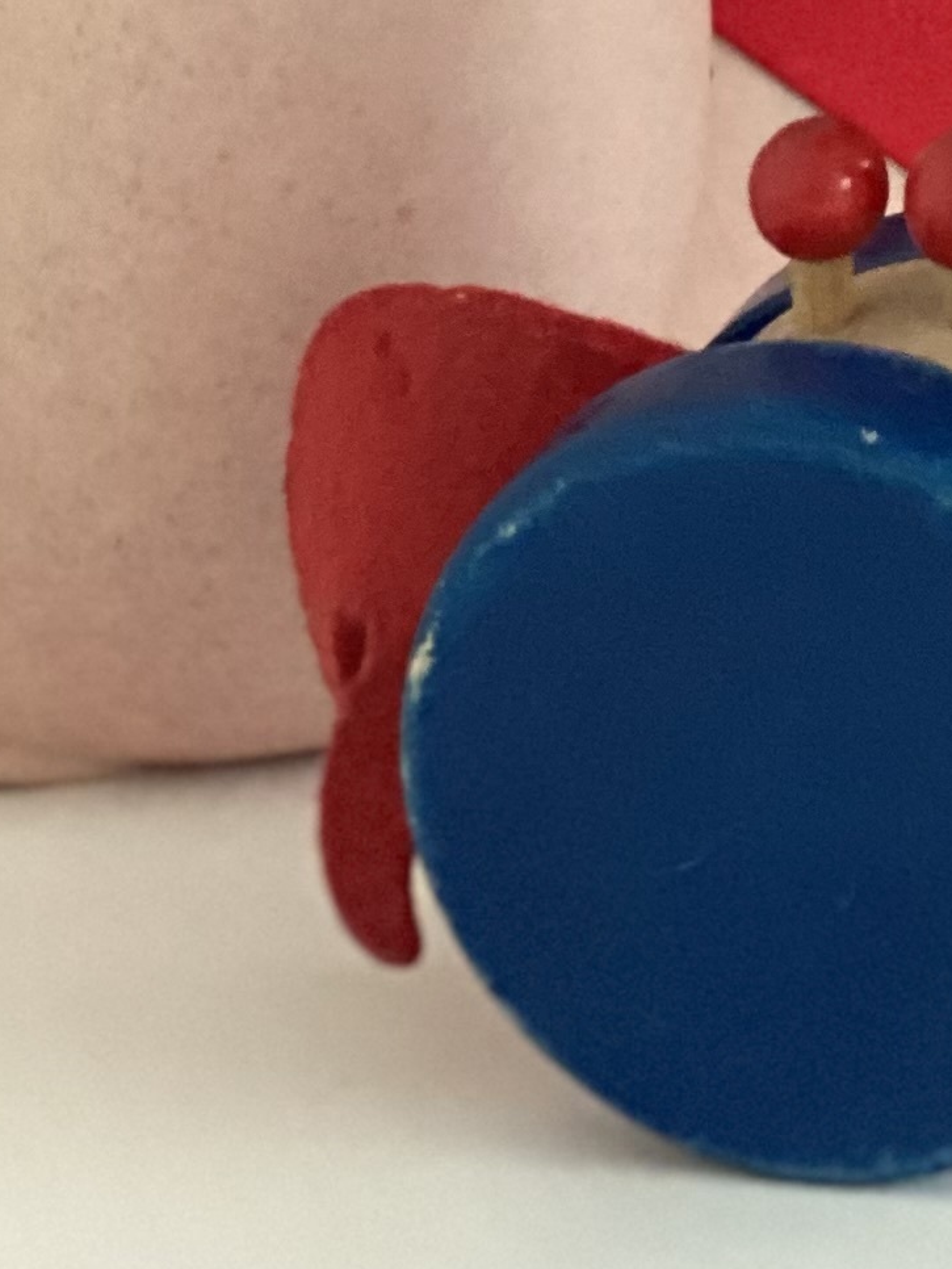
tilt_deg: -5.2
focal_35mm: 217
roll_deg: -0.6
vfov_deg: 8.7
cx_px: 1947
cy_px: -1219
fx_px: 7954
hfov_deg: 6.6
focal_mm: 6
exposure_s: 1/40
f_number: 2
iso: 400
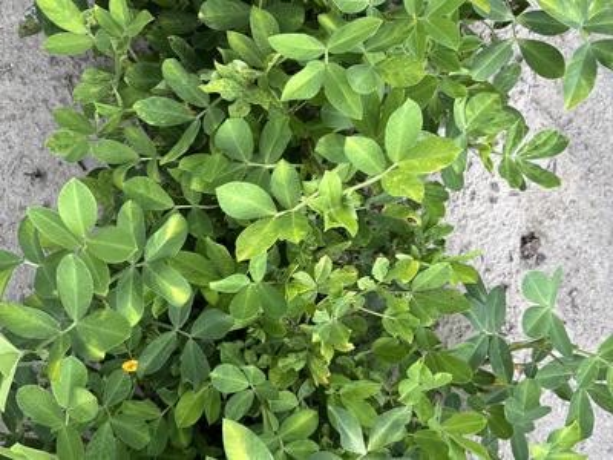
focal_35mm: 26
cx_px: 306
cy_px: 230
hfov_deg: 67.3
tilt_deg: -83.7
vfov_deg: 53.1
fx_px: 460
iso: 40
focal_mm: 5.96
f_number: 1.6
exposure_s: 1/121
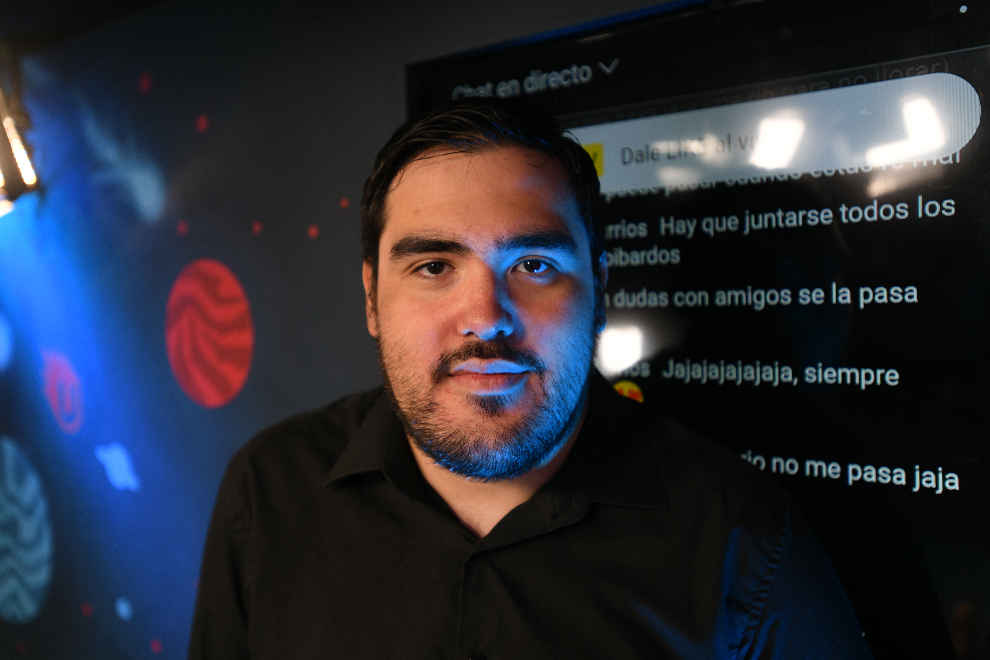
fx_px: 962
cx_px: 495
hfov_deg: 54.4
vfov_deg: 37.9
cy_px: 330
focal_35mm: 35
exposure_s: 1/60
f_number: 2.8
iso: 320
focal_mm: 35
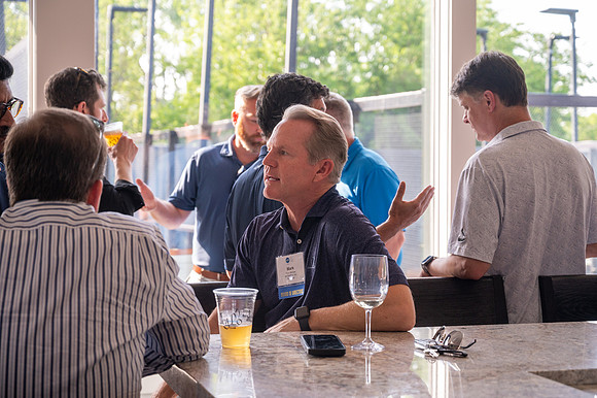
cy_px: 199
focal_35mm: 61
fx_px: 1011
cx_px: 298
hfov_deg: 32.9
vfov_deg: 22.2
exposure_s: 1/250
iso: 640
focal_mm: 61
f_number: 4.5
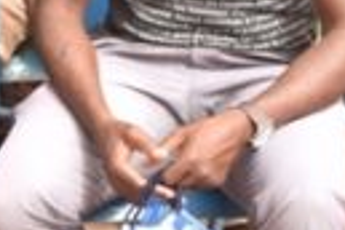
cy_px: -35
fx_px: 1888
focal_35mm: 197
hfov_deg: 9.8
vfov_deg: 6.9
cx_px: -332
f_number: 7.1
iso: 100
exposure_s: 1/60
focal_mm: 22
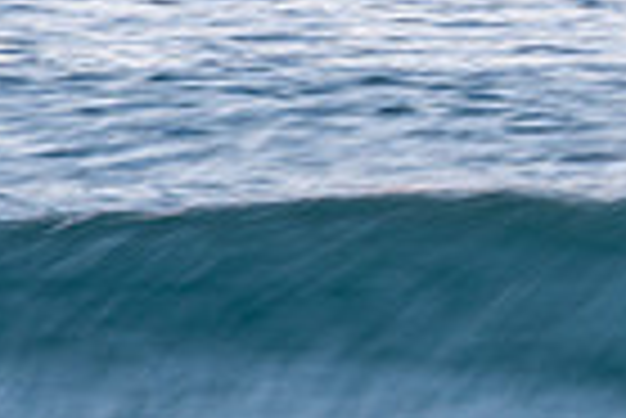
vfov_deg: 0.6
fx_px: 37790
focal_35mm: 2171
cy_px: 335
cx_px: 1247
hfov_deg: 0.9
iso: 64
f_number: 14
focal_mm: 500
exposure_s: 1/6
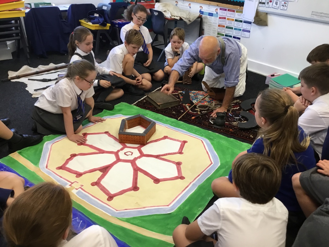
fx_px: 295
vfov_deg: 45.4
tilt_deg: -28.4
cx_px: 164
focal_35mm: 31
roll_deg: -0.8
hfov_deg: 58.4
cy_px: 124
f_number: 2.4
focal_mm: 3.3
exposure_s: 1/33
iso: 50
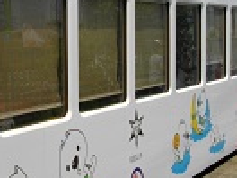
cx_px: 55
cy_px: 56
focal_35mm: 94
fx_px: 644
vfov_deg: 15.7
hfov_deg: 20.7
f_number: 5.5
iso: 100
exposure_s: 1/500
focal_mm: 5.7
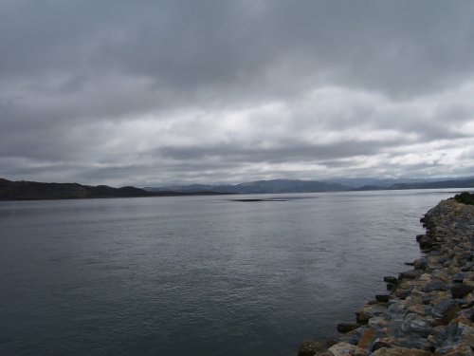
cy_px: 178
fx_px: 466
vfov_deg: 41.8
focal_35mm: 34
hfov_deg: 54.0
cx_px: 237
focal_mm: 5.6
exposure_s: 1/1000
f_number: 4.8
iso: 80
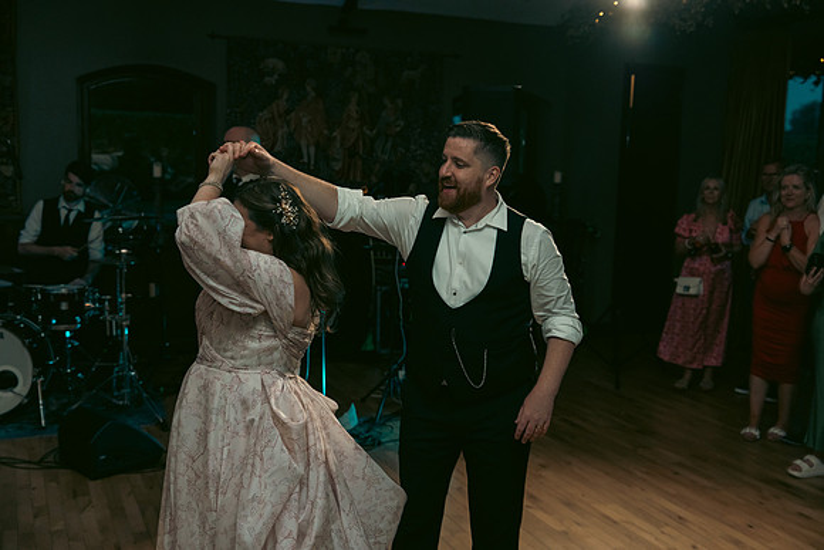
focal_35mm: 40
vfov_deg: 33.4
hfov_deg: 48.4
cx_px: 412
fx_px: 916
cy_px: 275
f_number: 3.5
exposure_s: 1/160
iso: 2500
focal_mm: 40
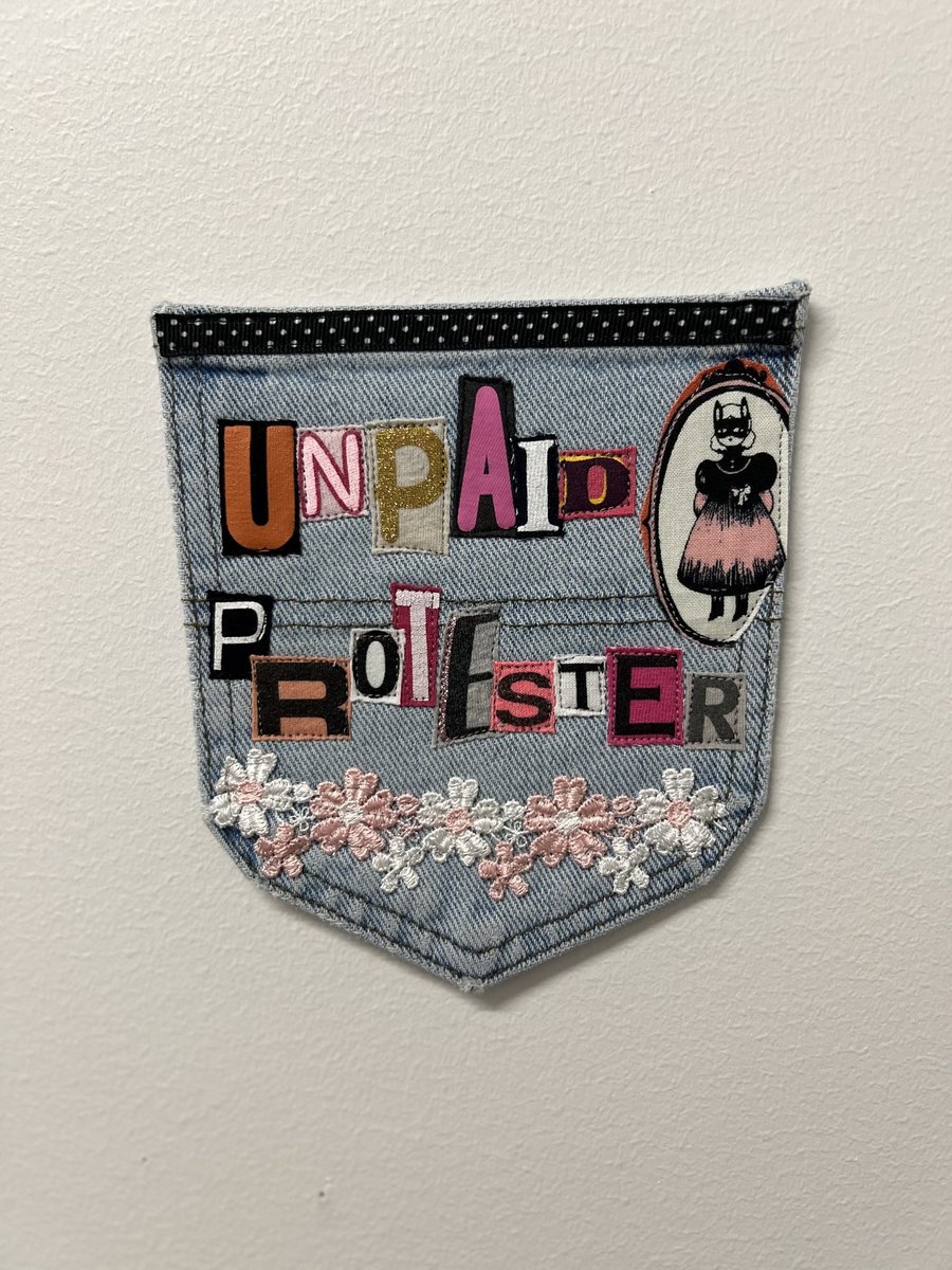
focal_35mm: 26
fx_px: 953
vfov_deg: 67.3
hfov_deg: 53.1
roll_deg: +0.6
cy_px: 635
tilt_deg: -5.3
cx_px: 476
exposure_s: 1/60
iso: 125
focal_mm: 5.7
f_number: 1.5
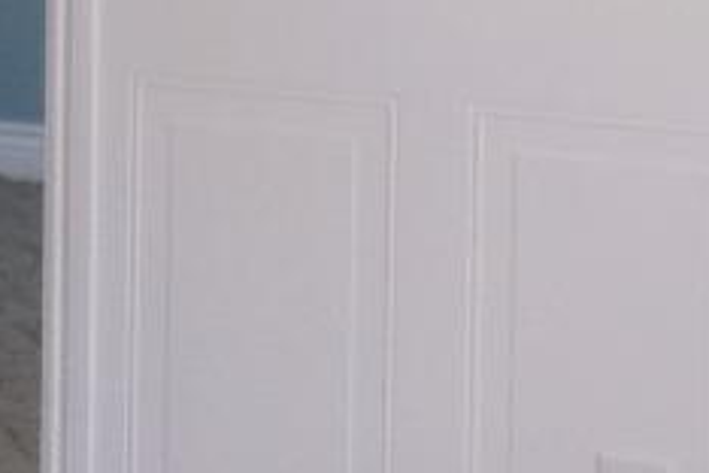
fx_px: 3761
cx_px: -521
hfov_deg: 10.2
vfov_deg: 7.0
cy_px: -397
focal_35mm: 191
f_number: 22
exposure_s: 1/1.25
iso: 200
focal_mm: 20
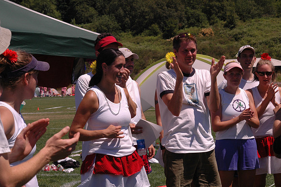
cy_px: 94
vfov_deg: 13.0
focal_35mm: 105
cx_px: 140
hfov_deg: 19.5
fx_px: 819
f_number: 11
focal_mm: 70
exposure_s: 1/400
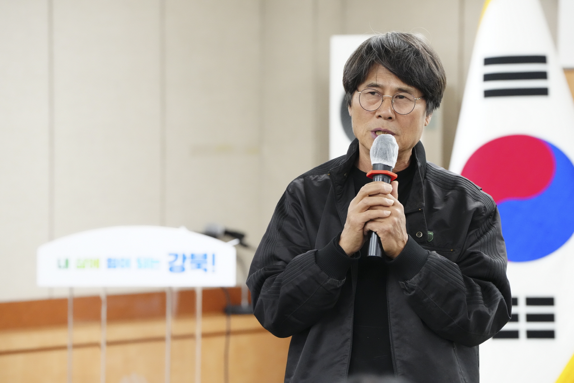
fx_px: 3189
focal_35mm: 200
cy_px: 192
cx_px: 287
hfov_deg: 10.3
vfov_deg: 6.9
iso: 6400
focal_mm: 200
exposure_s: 1/160
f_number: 5.6
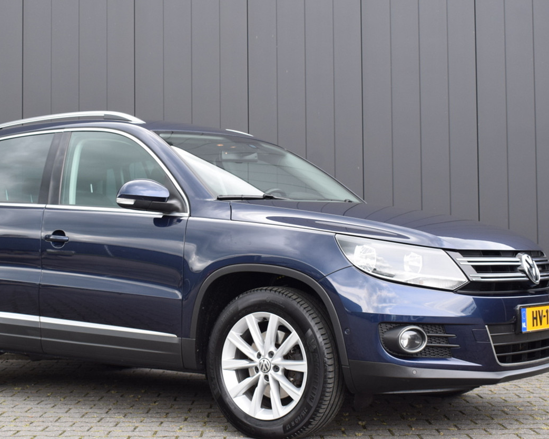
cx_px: 227
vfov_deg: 26.0
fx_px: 953
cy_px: 218
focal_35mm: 59
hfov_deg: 32.1
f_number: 7.1
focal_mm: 31
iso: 400
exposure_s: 1/200
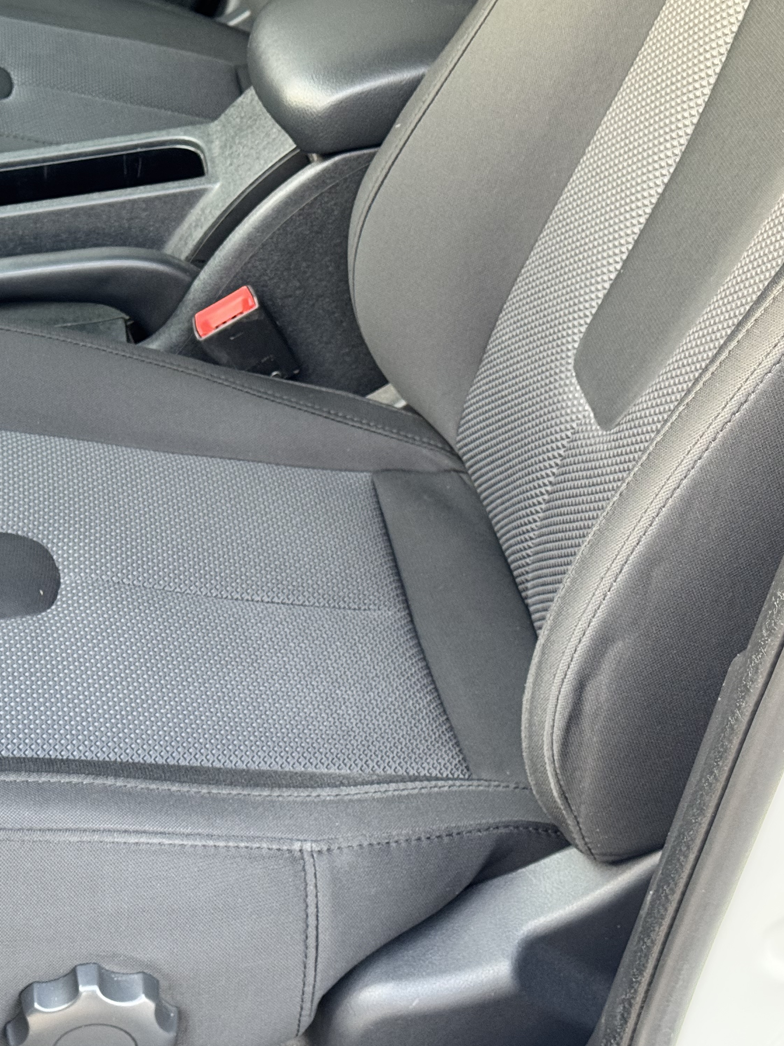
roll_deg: +3.4
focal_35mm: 65
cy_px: 526
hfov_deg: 22.2
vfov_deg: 29.8
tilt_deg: -34.2
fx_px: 1963
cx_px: 123
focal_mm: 6.76
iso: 250
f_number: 1.78
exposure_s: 1/60
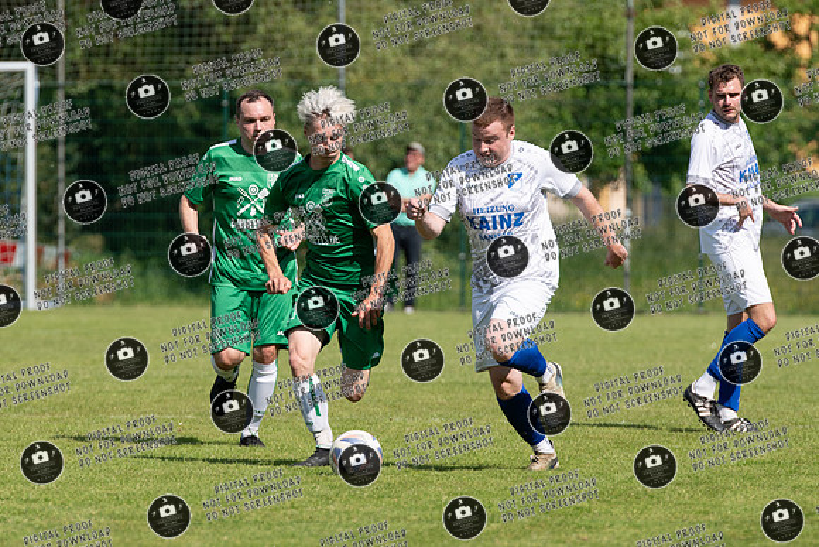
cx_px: 381
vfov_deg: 3.2
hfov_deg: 4.8
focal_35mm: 434
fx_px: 9871
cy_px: 227
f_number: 3.5
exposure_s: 1/1600
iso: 110
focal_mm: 195
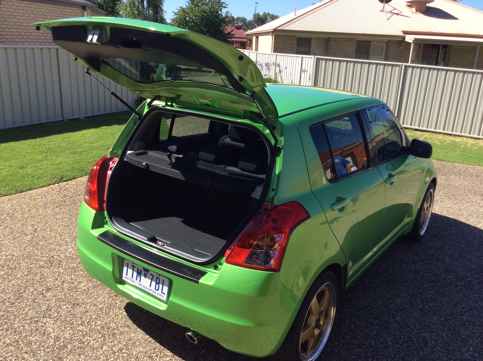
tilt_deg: -19.1
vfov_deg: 44.1
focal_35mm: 32
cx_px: 242
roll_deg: -0.6
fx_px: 446
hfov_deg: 56.9
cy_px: 180
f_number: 2.4
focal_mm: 3.3
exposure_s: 1/1217
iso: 32
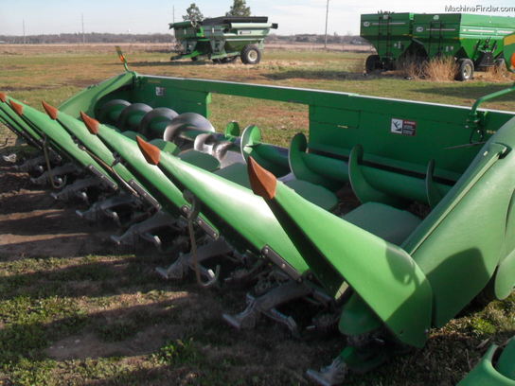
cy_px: 193
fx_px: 521
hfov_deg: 52.6
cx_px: 258
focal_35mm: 35
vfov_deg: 40.7
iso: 100
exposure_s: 1/90
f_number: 8.9
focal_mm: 6.2
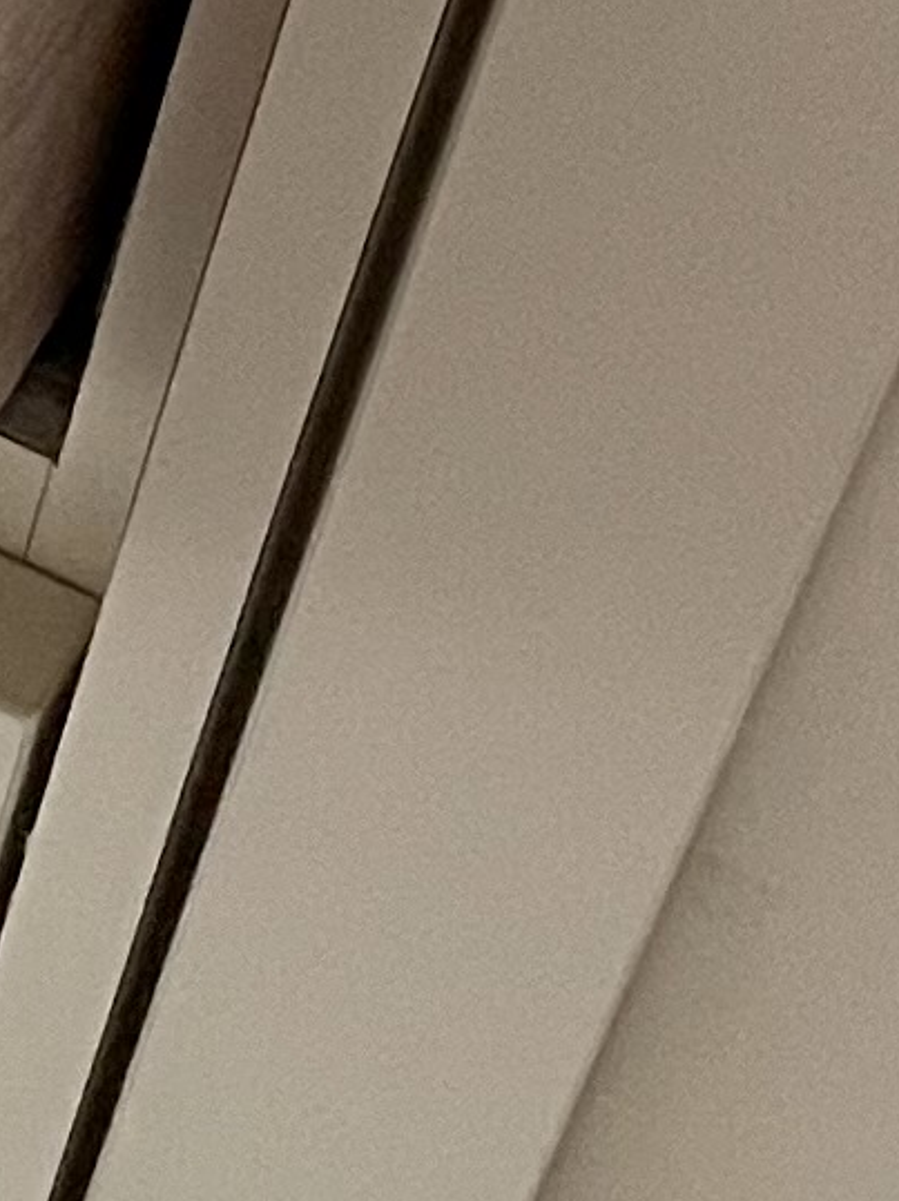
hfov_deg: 7.1
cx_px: -1459
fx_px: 6758
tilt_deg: -48.3
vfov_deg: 10.0
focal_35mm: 195
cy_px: -118
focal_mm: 4.2
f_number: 1.6
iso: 400
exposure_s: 1/54
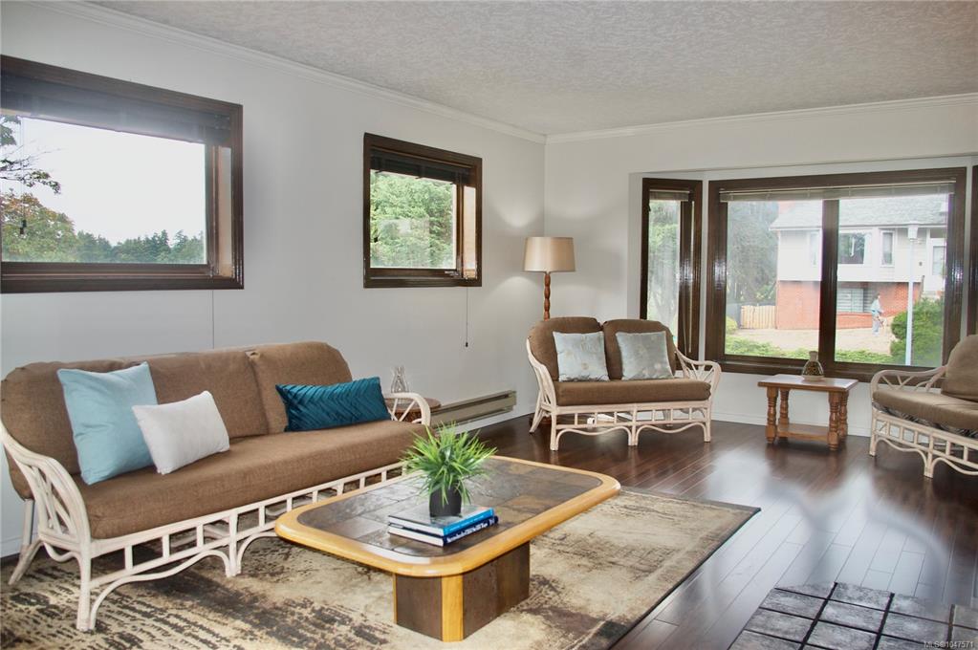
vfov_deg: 47.8
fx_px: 733
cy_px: 325
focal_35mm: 27
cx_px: 489
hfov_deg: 67.4
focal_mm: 18
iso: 400
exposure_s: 1/180
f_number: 4
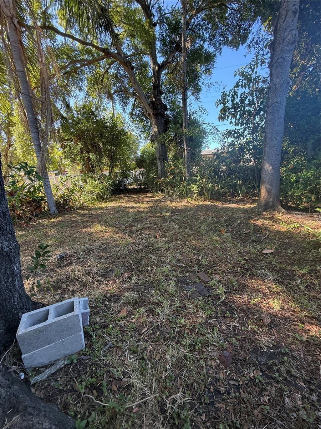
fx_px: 173
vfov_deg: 102.1
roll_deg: +3.2
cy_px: 214
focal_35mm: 14
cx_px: 160
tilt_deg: -13.2
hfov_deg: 85.7
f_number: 2.2
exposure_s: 1/102
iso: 64
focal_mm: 2.22
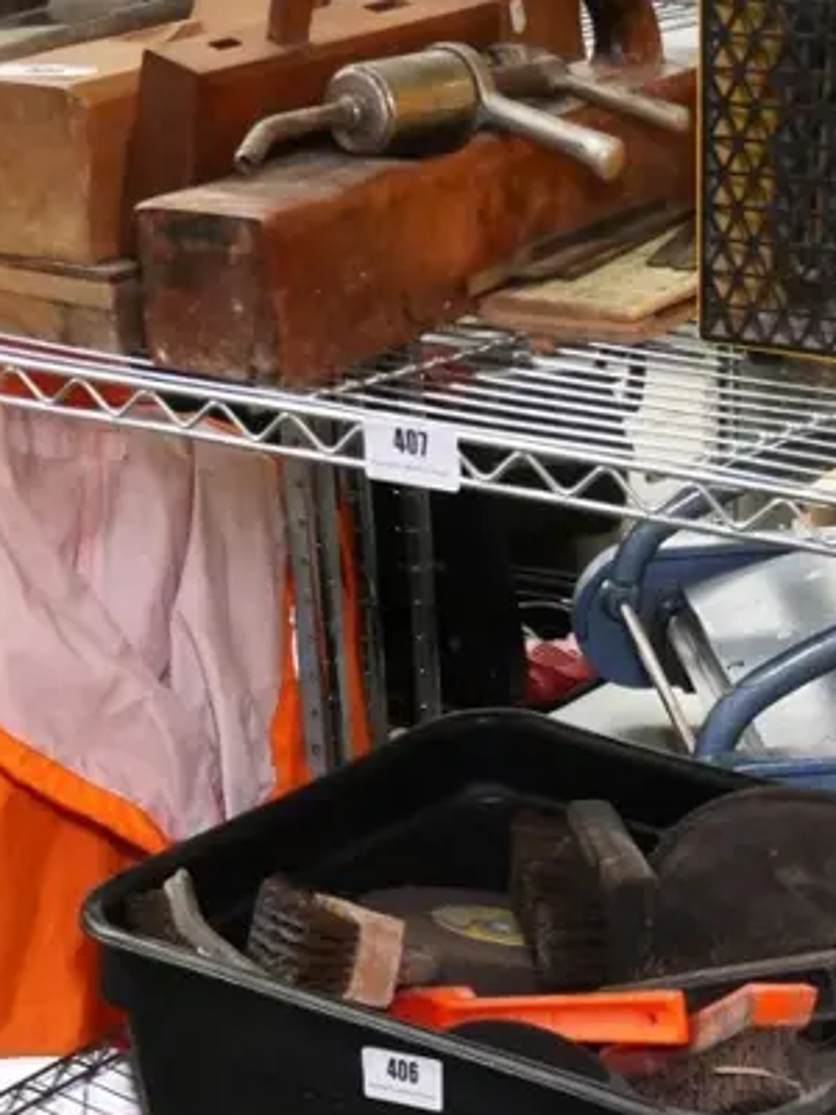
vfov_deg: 21.1
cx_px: 666
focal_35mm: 87
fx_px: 2801
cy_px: 1302
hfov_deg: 16.8
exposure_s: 1/125
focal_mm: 17
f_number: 4.5
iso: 3200
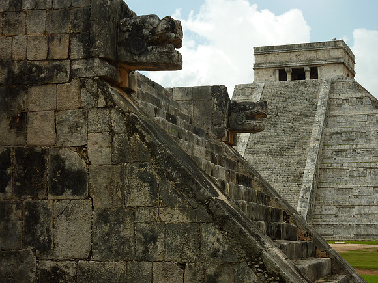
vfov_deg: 20.4
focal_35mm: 72
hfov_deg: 27.0
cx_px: 189
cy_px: 142
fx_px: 786
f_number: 5
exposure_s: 1/400
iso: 80
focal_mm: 11.9
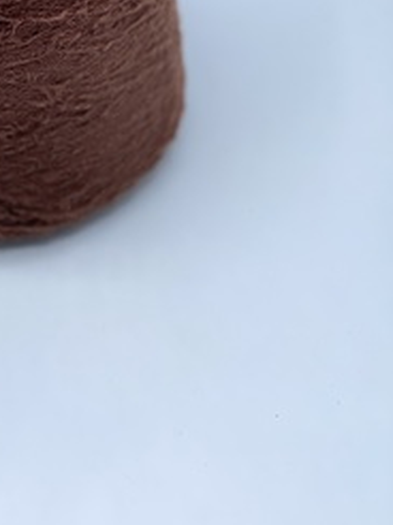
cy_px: 15
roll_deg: -0.4
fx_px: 1895
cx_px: 11
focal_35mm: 125
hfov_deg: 11.7
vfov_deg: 15.5
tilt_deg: -43.1
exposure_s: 1/121
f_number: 2.2
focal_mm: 7.5
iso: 20
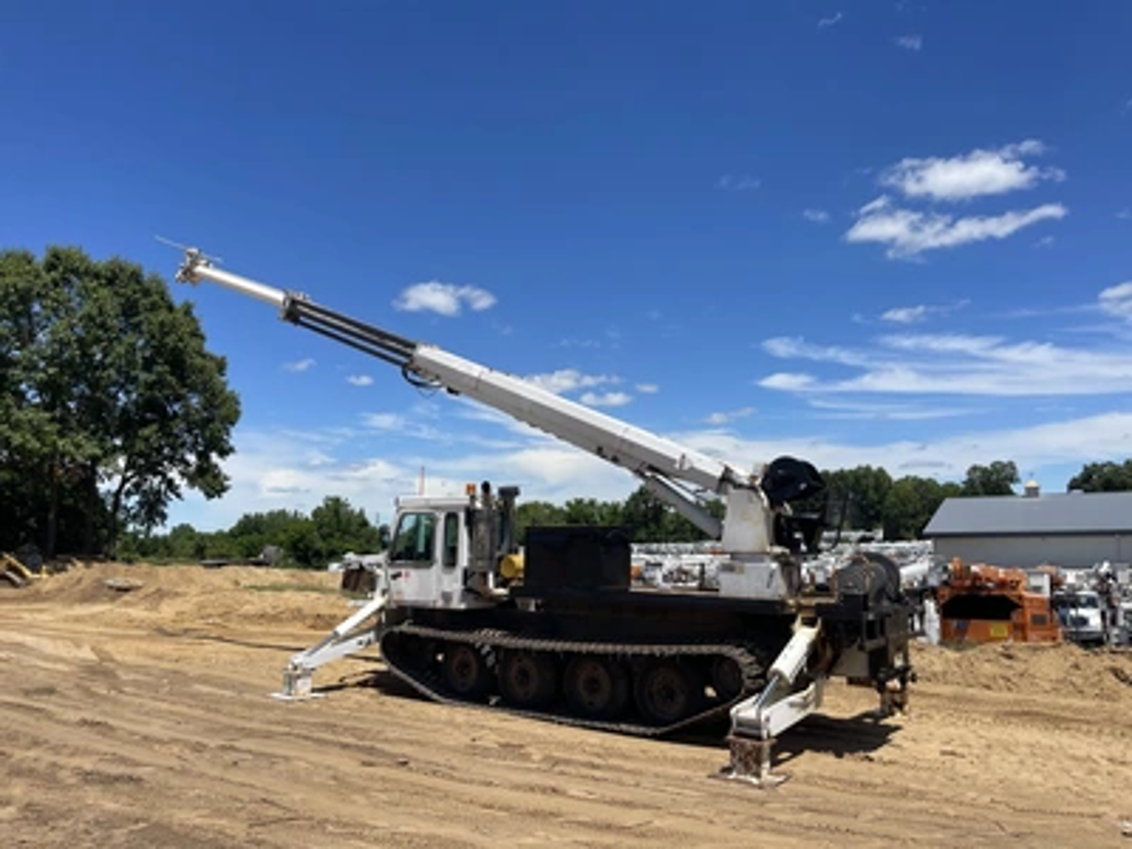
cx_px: 566
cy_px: 424
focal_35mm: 25
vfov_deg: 54.9
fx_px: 818
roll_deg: +0.5
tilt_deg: +8.9
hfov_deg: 69.4
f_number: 1.6
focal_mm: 5.1
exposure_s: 1/4348
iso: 32
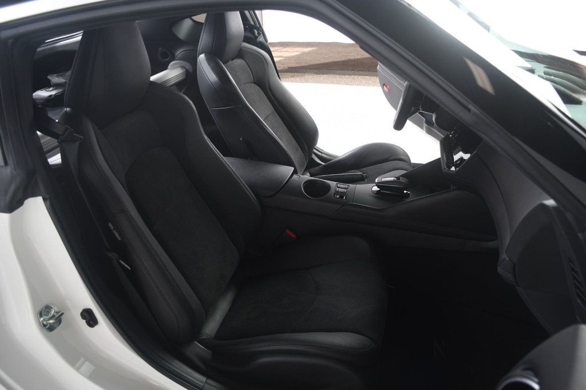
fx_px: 439
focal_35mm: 27
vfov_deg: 47.9
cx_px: 293
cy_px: 195
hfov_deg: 67.4
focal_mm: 18
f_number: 4.5
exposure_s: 1/160
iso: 100
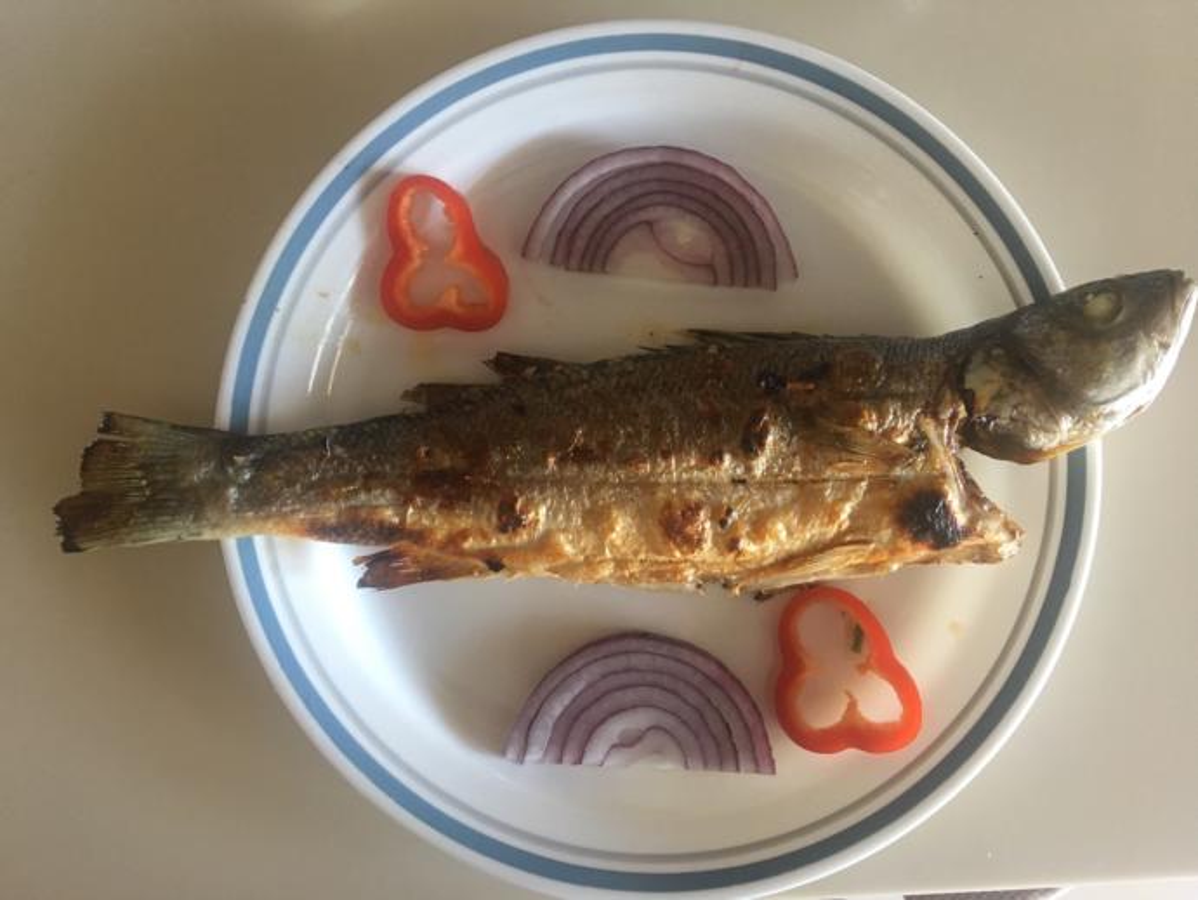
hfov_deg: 61.6
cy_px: 450
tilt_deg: -85.1
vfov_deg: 48.3
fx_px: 1004
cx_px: 599
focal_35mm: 29
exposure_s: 1/33
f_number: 2.2
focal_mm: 4.15
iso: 160
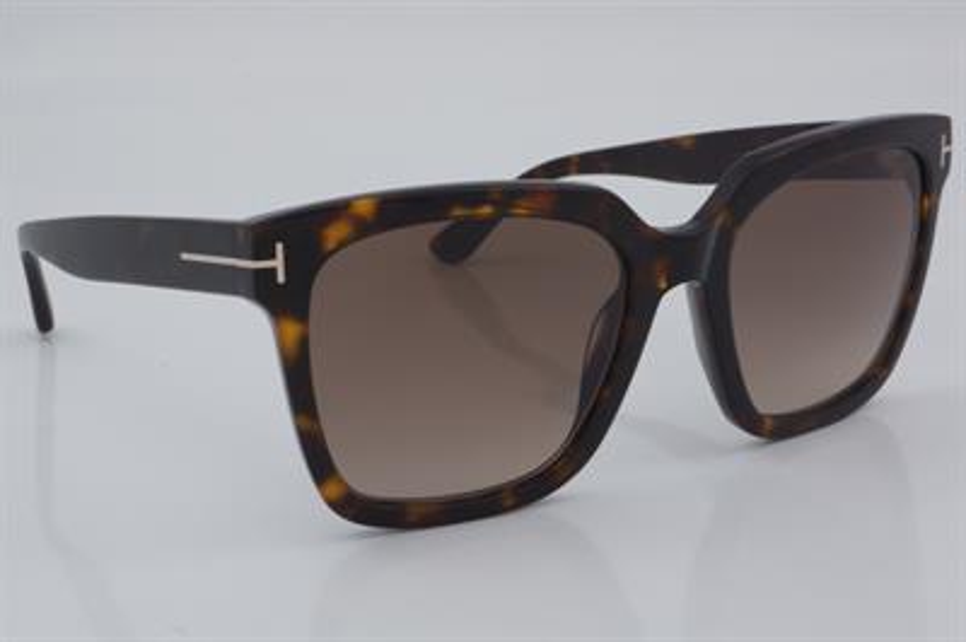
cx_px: 483
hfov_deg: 27.0
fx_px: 2011
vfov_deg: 18.2
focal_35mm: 75
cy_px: 321
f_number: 32
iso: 100
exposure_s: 1/4
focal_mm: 50
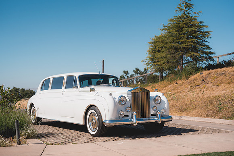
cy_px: 78
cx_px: 117
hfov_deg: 39.6
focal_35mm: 50
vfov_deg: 27.0
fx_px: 325
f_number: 2.5
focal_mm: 50
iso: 50
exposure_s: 1/8000
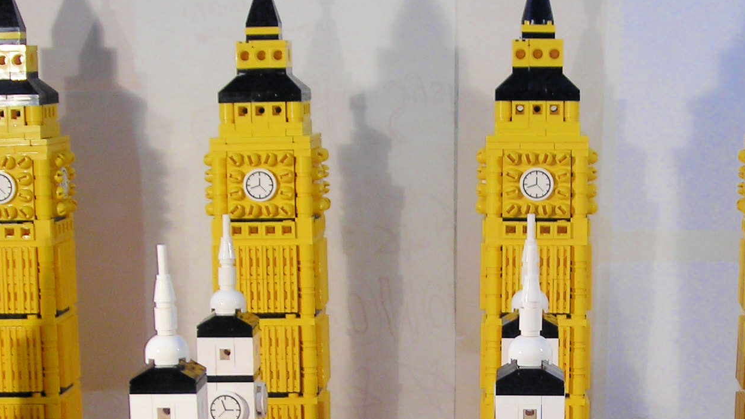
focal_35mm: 86
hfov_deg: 24.7
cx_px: 457
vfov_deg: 13.8
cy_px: 430
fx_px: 1699
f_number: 3.2
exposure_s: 1/34.7
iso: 50
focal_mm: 6.3
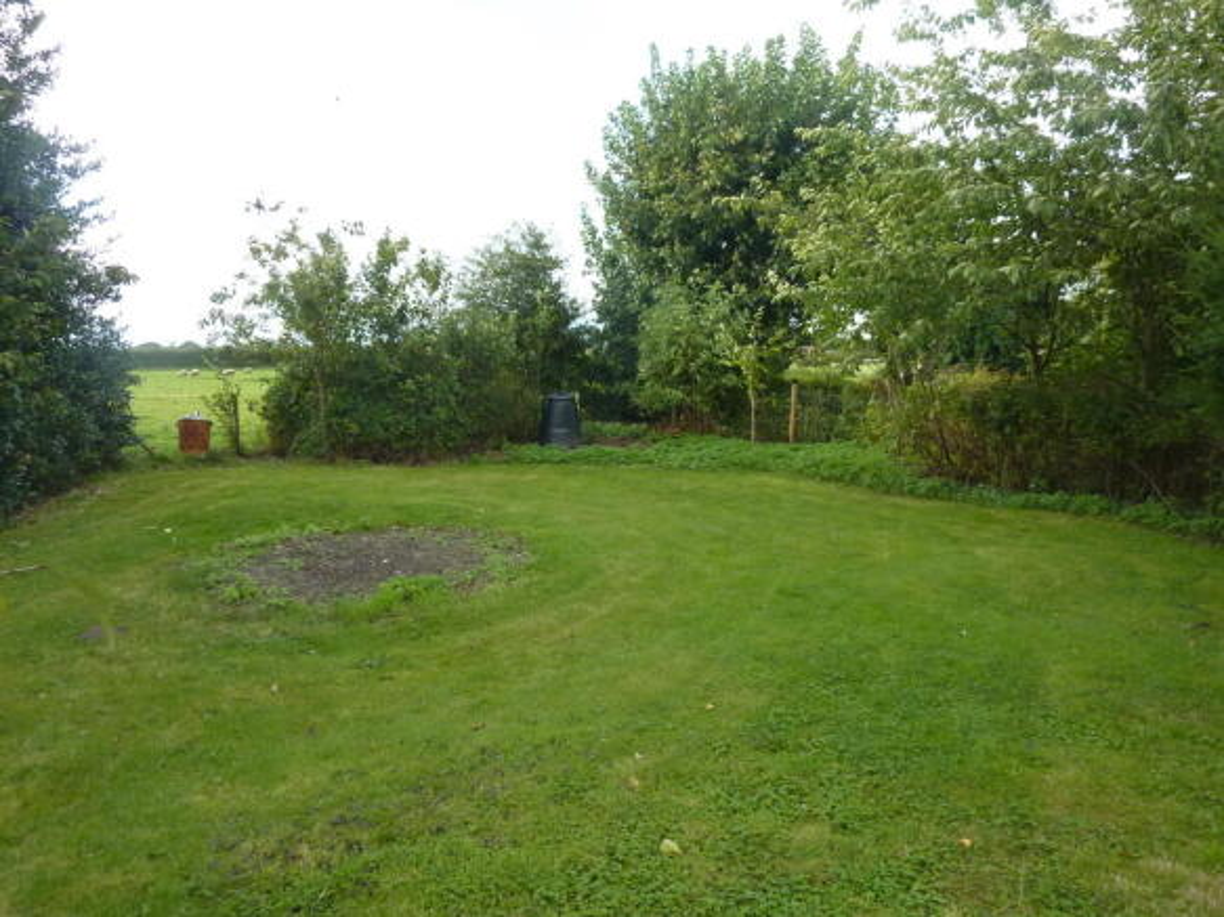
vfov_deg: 54.9
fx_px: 884
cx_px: 612
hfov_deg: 69.4
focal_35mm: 25
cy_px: 458
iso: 160
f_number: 3.5
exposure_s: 1/250
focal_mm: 4.1
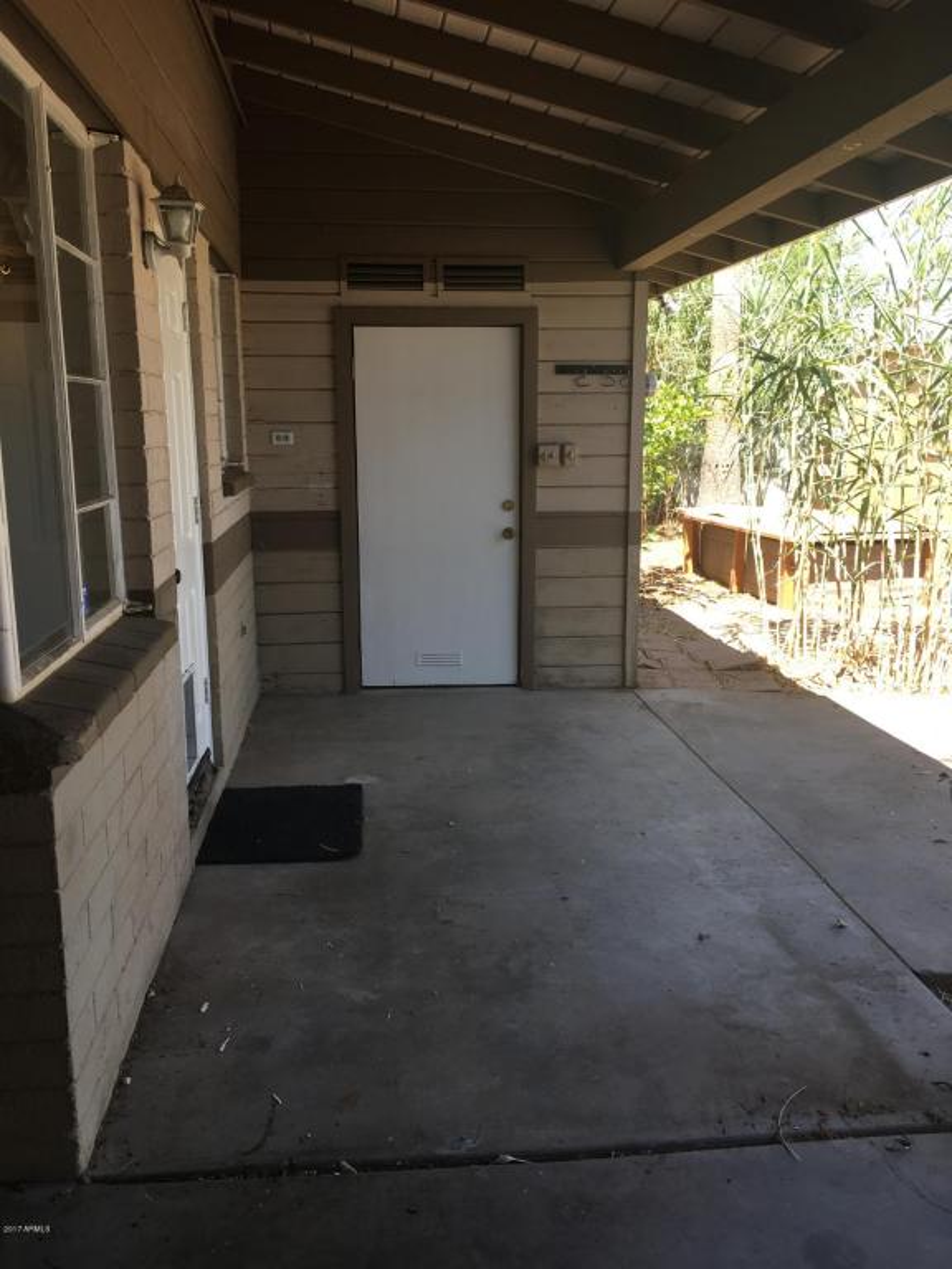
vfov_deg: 61.7
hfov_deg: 48.2
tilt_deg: -11.2
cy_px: 634
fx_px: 1063
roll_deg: -0.5
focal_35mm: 29
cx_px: 476
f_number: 2.2
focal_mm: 4.15
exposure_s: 1/204
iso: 25
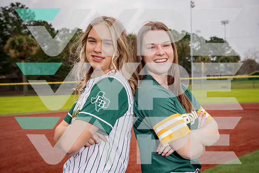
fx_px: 403
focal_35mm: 56
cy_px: 86
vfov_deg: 24.2
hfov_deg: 35.6
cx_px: 130
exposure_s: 1/250
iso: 100
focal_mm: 56
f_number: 7.1
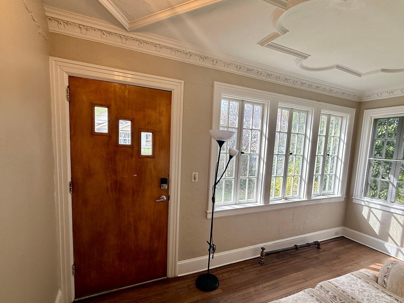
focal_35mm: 18
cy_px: 169
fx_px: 210
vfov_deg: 71.4
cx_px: 214
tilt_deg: -5.6
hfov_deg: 87.7
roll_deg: -2.7
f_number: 2.2
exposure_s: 1/273
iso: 50
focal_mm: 2.22
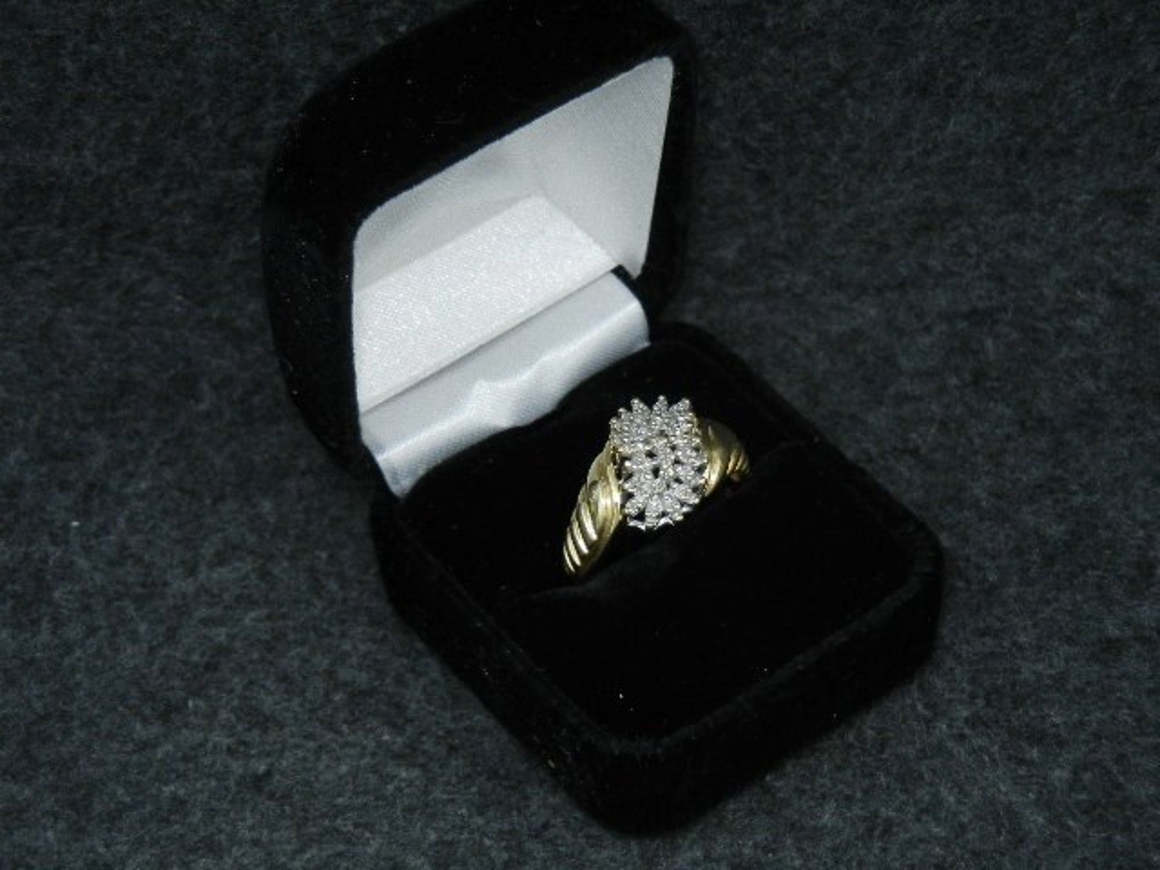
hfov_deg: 19.3
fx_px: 3418
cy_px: 435
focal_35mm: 102
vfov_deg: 14.5
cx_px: 580
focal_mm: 18.3
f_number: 4.5
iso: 492
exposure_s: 1/30
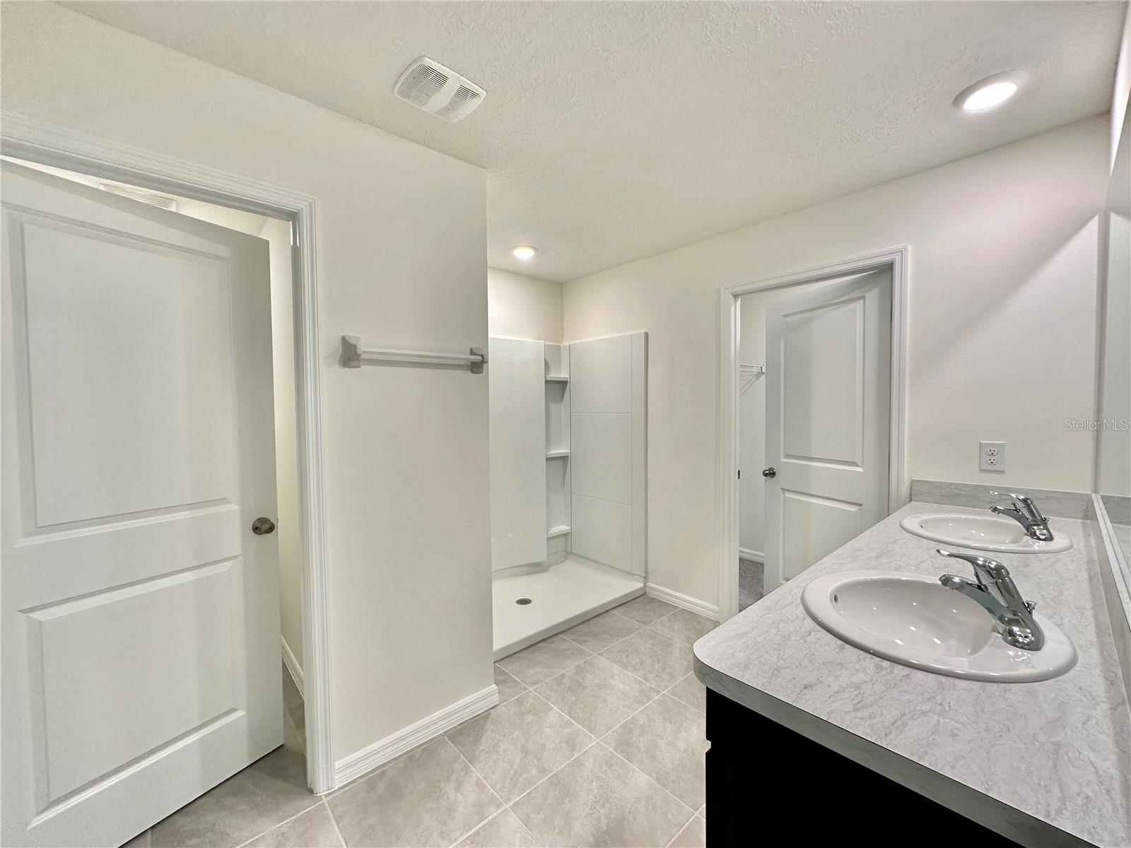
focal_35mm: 14
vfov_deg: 85.7
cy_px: 424
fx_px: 457
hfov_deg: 102.1
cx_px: 566
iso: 160
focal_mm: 2.22
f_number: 2.2
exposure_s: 1/120
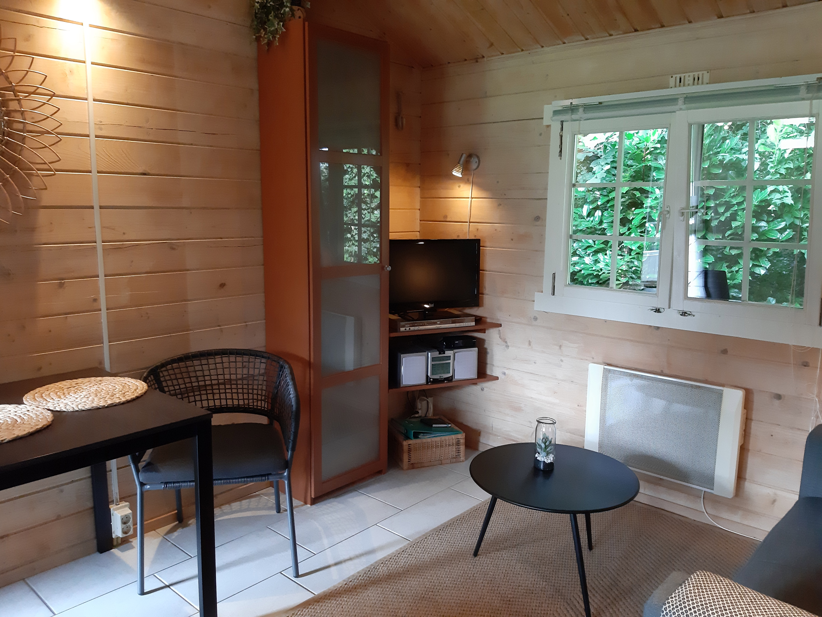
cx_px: 411
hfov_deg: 65.3
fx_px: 641
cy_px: 308
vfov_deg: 51.4
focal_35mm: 27
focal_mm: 3.93
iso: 400
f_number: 1.7
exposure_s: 1/50
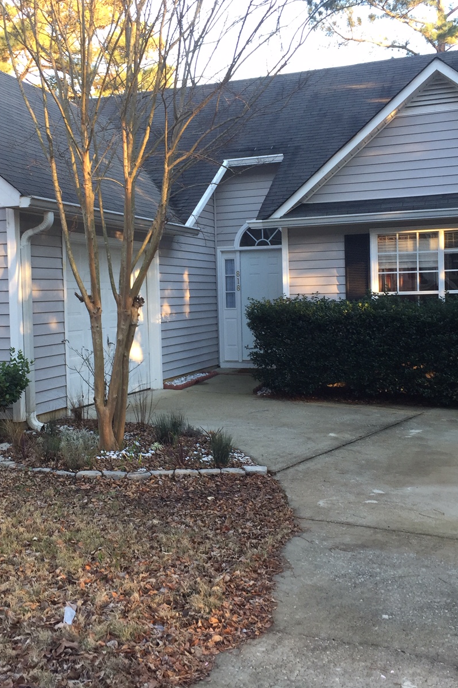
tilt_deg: -1.7
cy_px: 339
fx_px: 783
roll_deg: +0.5
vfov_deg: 47.4
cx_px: 194
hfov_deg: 32.6
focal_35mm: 41
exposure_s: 1/60
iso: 40
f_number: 2.2
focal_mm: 4.15
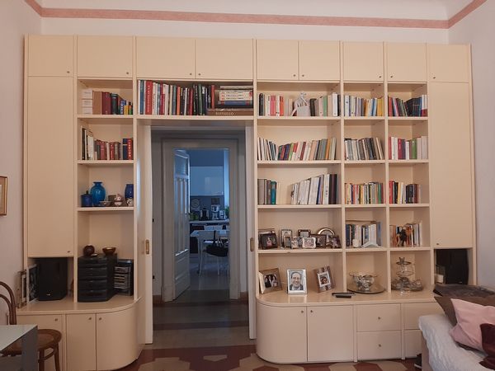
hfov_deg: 65.3
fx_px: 386
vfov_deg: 51.4
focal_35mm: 27
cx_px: 248
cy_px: 186
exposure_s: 1/25
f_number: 1.7
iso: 160
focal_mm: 3.93
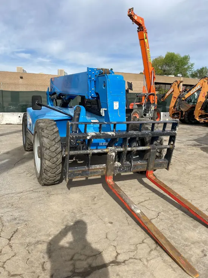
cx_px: 104
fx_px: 224
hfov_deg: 49.8
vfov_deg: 63.4
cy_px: 139
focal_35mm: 28
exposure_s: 1/1621
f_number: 1.8
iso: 20
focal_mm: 3.99
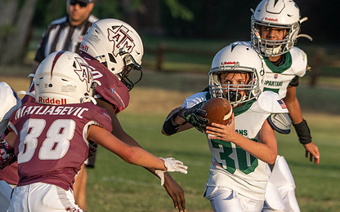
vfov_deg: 3.1
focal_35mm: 422
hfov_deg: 5.0
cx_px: 247
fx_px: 3910
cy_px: 124
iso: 400
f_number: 5.6
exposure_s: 1/1250
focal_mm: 238
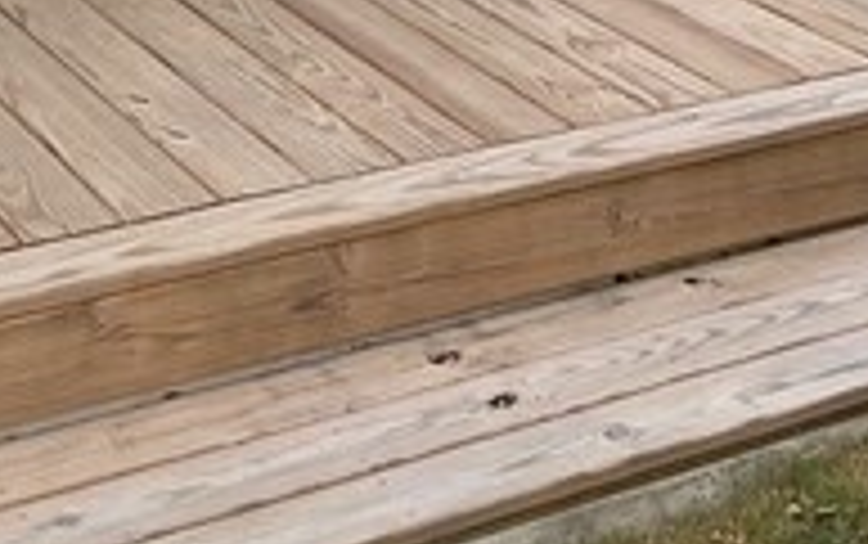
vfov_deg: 11.9
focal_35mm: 102
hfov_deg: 20.4
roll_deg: -1.4
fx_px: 2415
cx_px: 387
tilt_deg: -10.6
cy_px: -405
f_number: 1.8
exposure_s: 1/855
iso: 16
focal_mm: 3
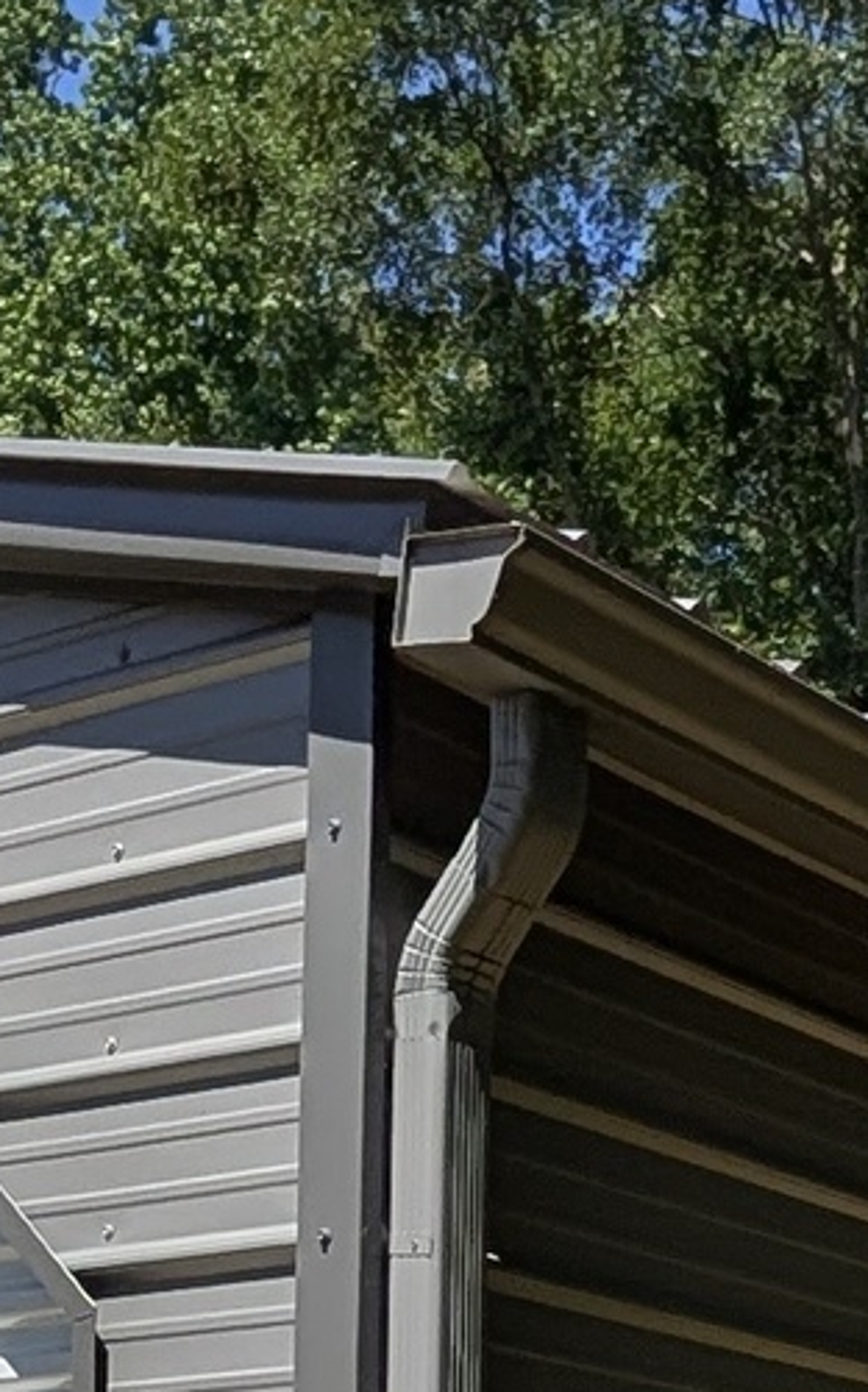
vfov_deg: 23.7
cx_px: 618
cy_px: 1762
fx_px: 2956
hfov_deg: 16.6
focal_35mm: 78
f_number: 1.7
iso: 56
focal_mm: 2.02
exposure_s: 1/3663
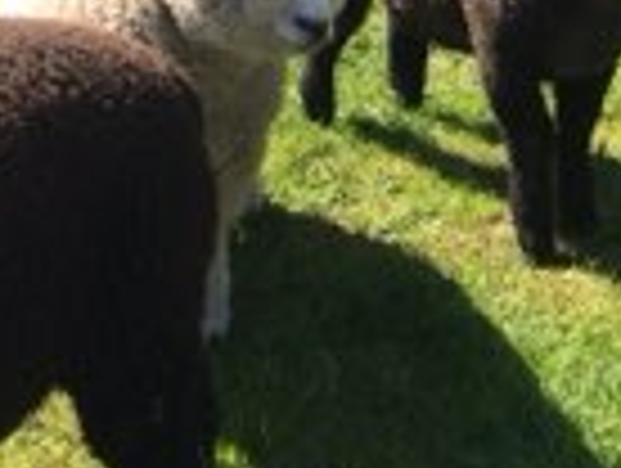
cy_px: 27
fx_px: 1402
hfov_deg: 24.4
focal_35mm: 78
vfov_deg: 18.6
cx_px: 540
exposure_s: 1/720
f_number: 2.2
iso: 32
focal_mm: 4.12
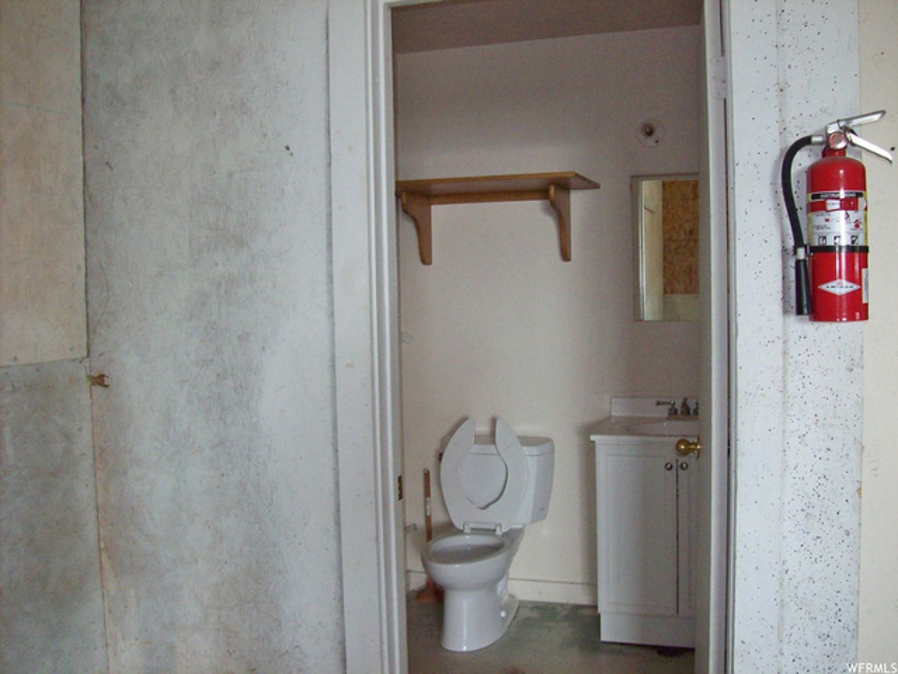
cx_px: 449
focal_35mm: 36
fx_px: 934
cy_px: 337
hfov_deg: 51.4
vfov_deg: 39.7
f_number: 2.7
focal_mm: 6
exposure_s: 1/64
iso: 200
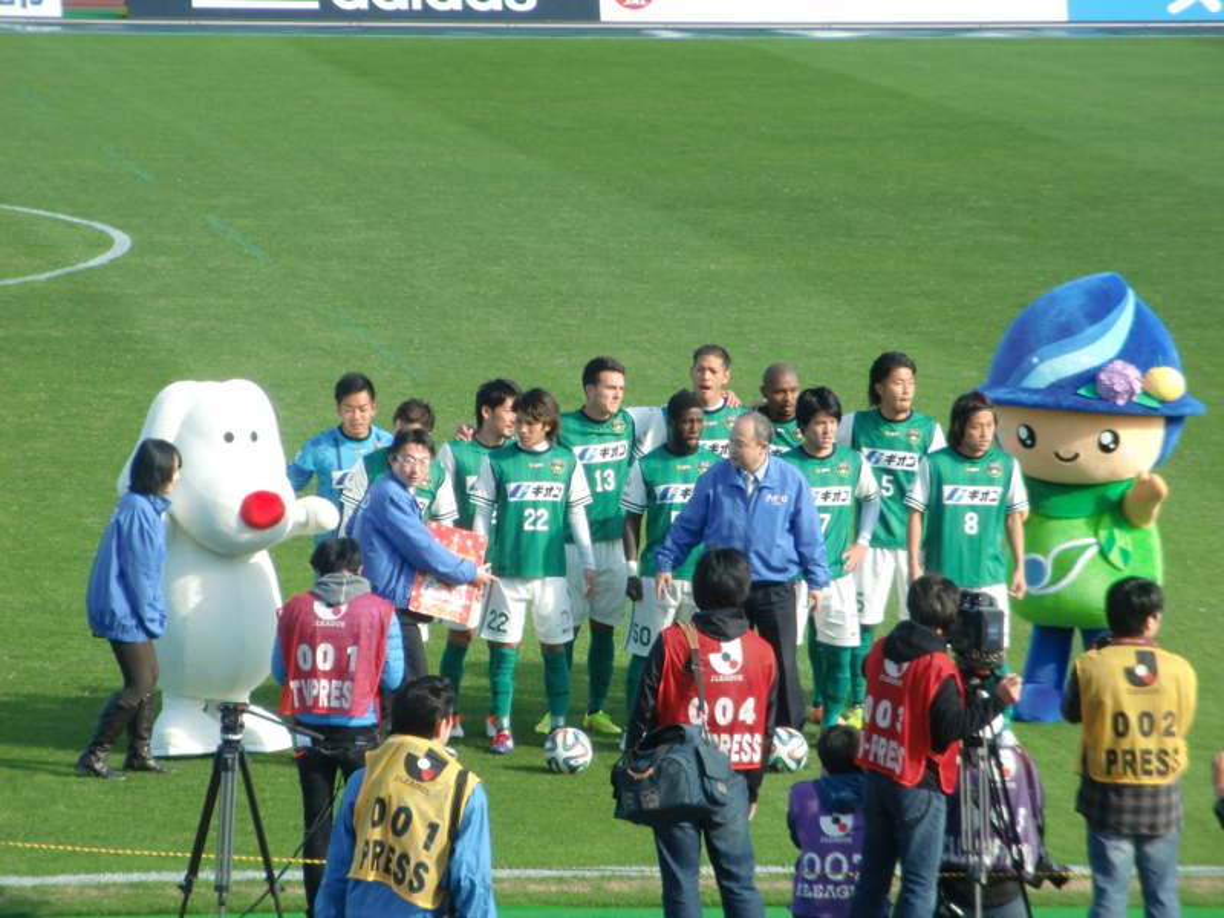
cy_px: 459
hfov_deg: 8.2
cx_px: 612
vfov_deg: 6.2
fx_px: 8486
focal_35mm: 240
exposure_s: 1/250
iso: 125
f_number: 5.8
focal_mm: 43
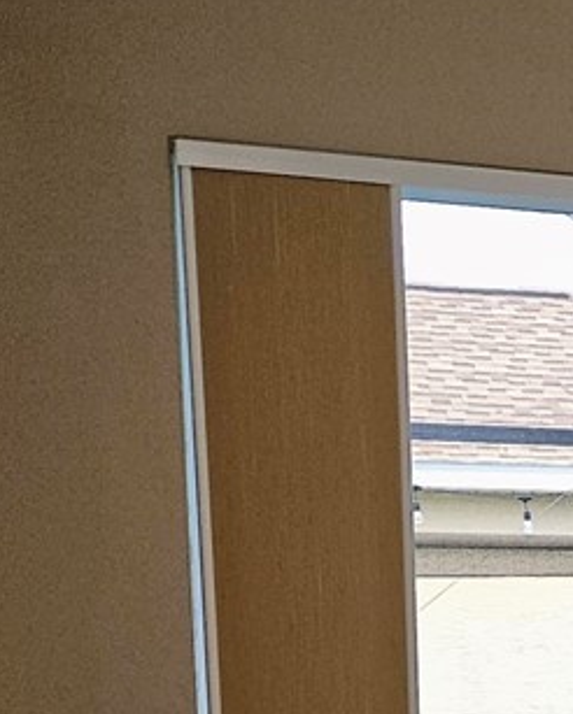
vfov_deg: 15.9
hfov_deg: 9.9
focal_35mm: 117
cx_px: 1735
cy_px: 826
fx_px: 2478
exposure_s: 1/60
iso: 25
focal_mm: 5.4
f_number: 1.8
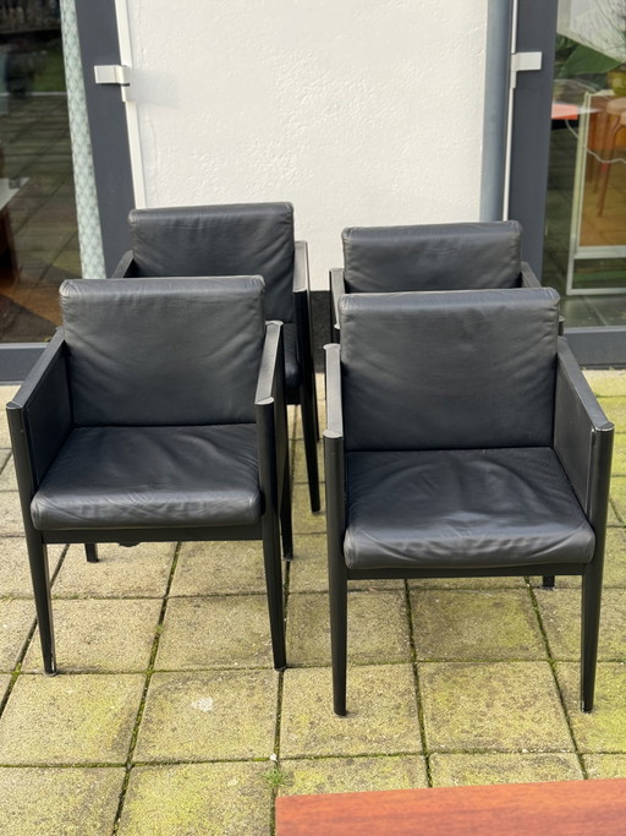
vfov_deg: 39.7
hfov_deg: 30.3
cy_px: 418
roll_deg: +1.8
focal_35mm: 48
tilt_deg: -24.2
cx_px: 313
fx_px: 1158
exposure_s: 1/298
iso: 64
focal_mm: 6.86
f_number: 1.78
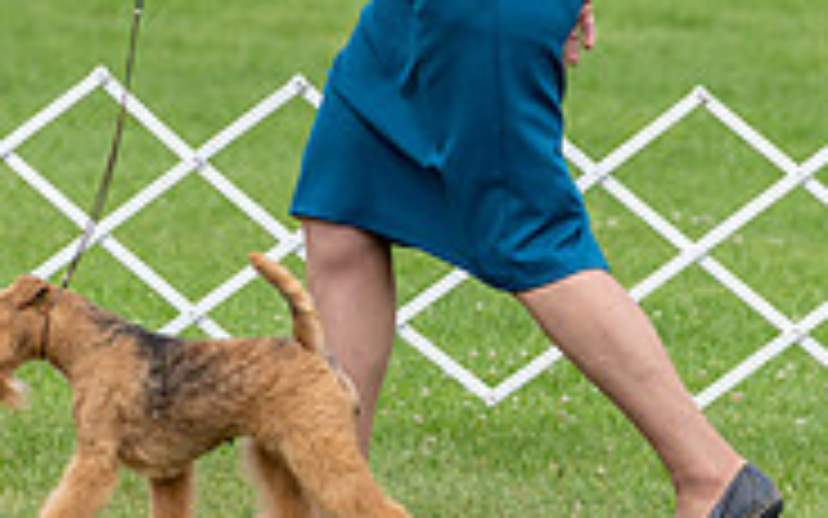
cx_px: 4
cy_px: -146
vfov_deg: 2.8
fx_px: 10448
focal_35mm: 463
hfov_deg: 4.5
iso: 160
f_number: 4
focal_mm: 144
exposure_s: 1/640
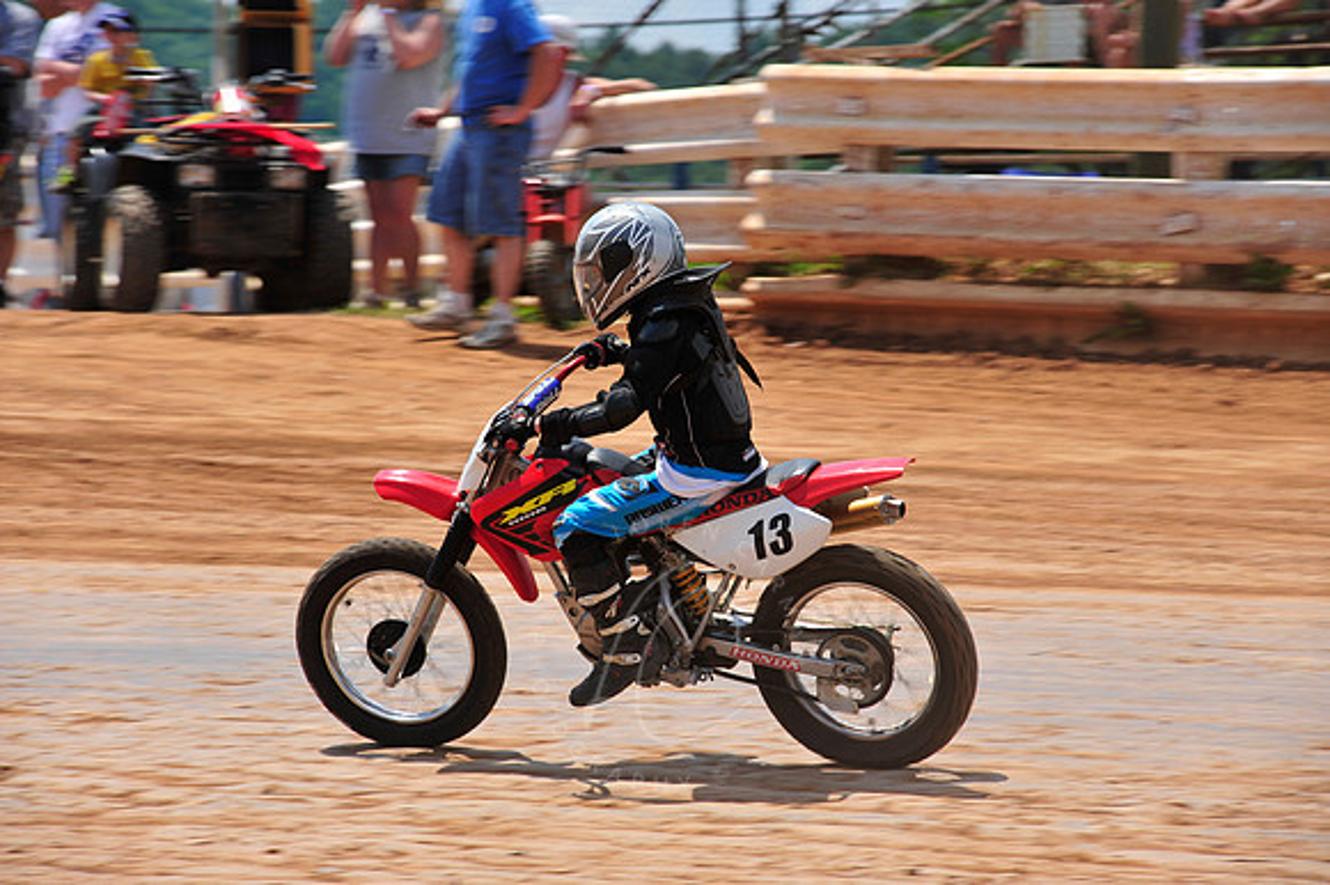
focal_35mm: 200
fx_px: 7384
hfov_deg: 10.3
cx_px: 665
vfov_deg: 6.9
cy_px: 442
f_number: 10
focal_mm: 200
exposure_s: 1/400
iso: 200
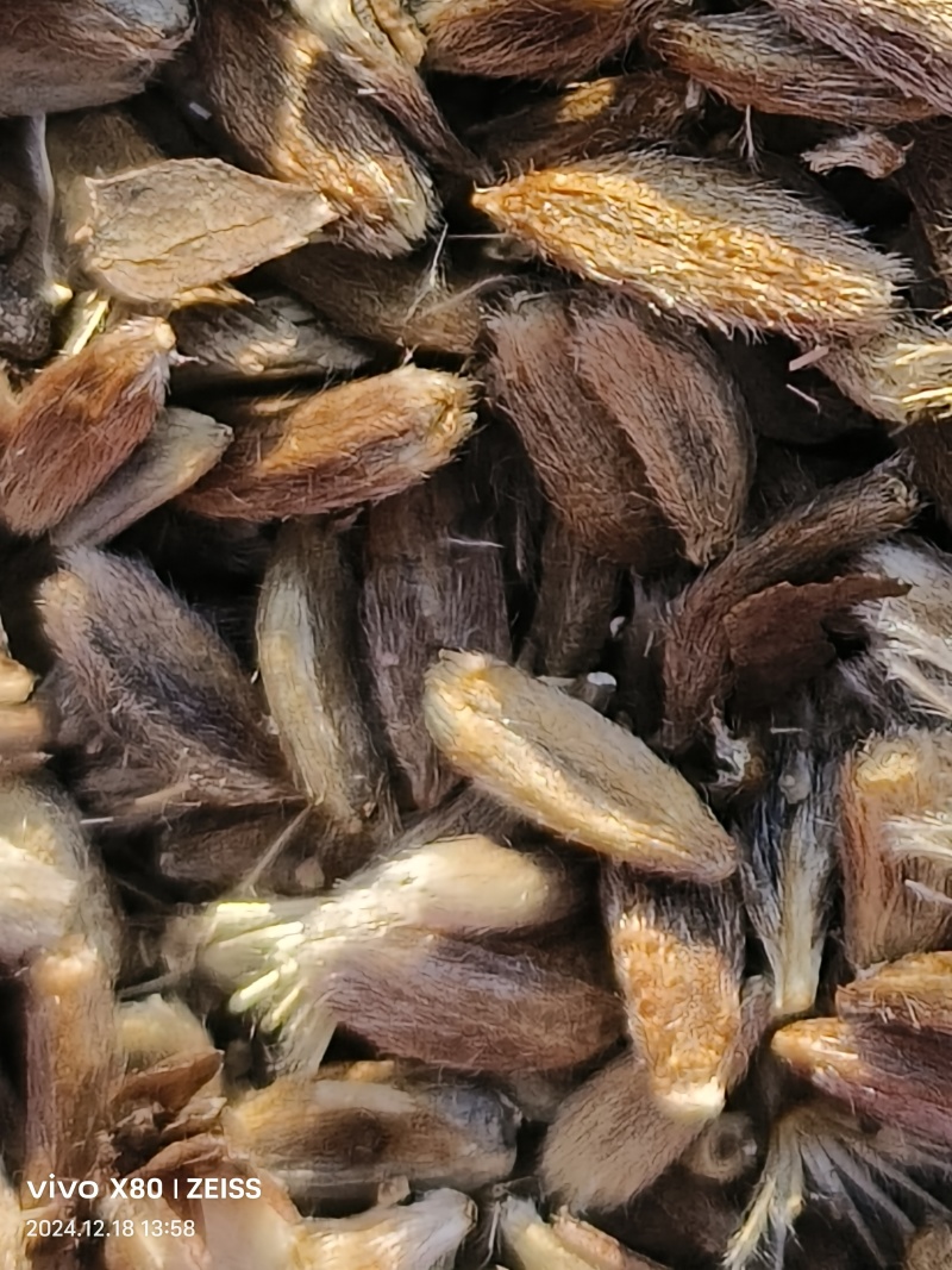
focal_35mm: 135
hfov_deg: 11.0
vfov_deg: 14.6
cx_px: 476
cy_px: 635
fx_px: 4951
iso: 100
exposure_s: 1/428
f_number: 1.75
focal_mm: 5.5
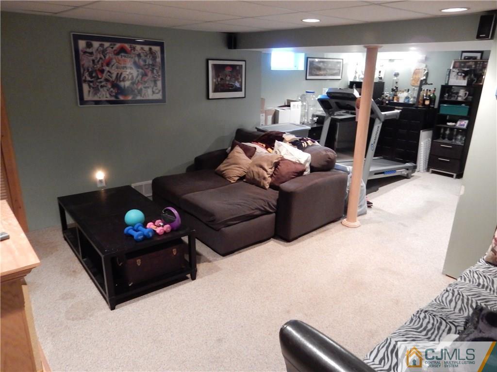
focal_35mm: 25
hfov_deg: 69.4
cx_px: 248
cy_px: 186
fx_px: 359
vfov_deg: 54.9
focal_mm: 4.5
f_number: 3.7
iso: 800
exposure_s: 1/6
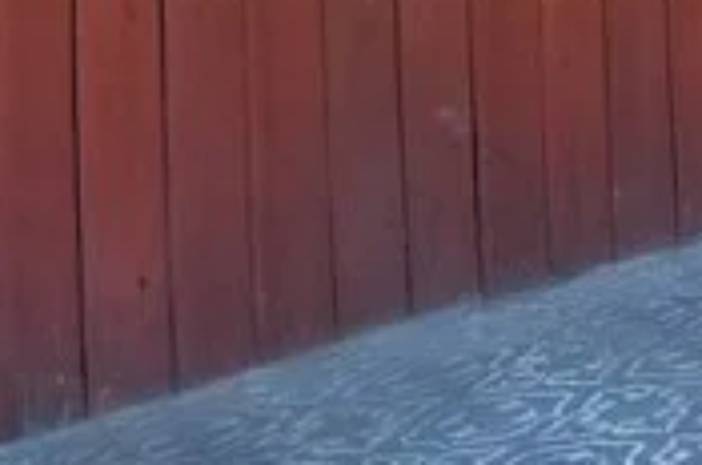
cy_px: -455
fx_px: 1713
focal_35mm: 88
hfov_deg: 13.2
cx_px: 1869
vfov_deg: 13.4
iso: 400
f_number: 8
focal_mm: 10
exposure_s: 1/500
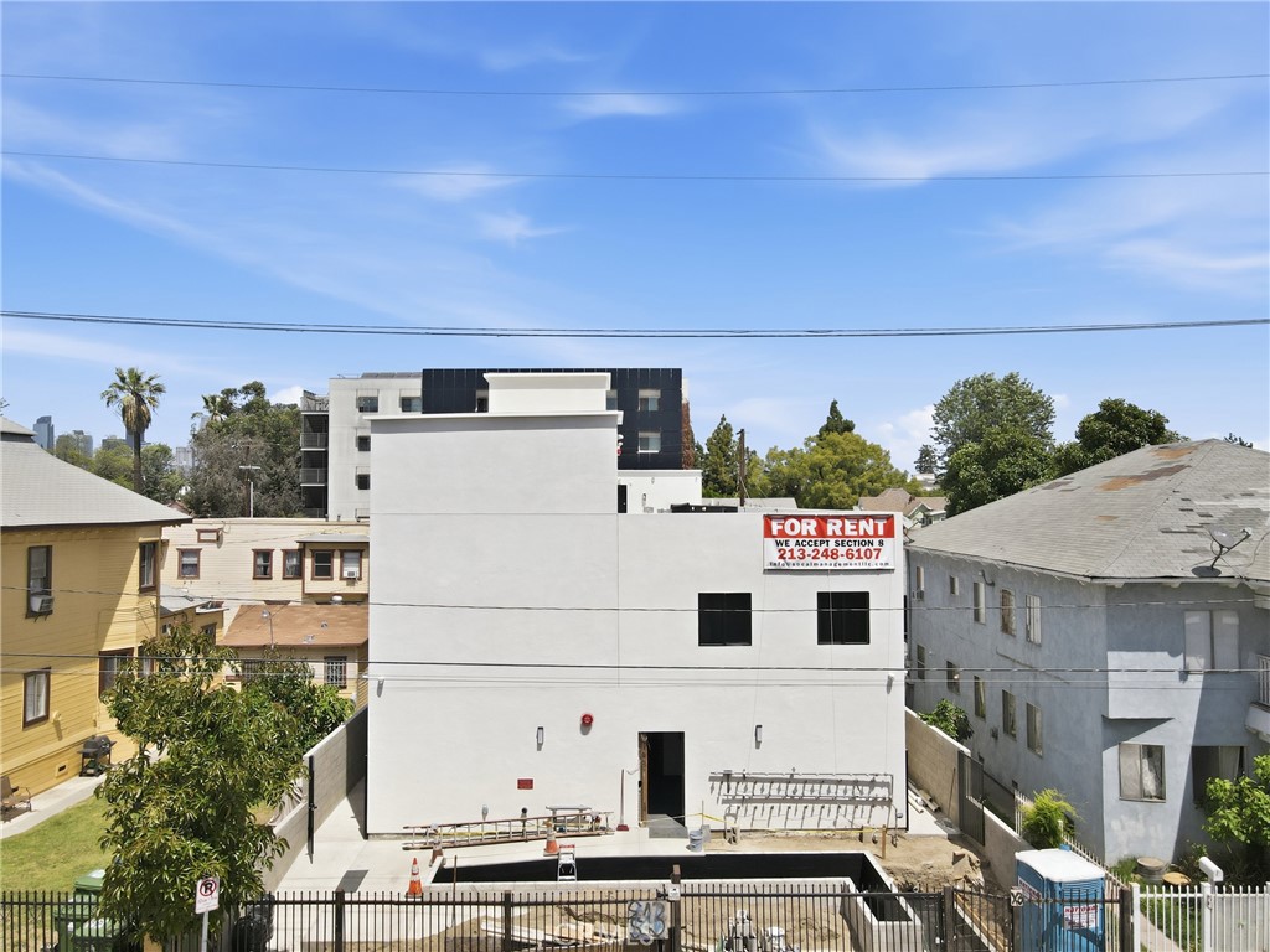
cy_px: 476
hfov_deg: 71.6
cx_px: 635
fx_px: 881
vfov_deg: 56.8
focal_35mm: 24
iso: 100
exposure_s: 1/1250
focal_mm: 4.5
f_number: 2.8
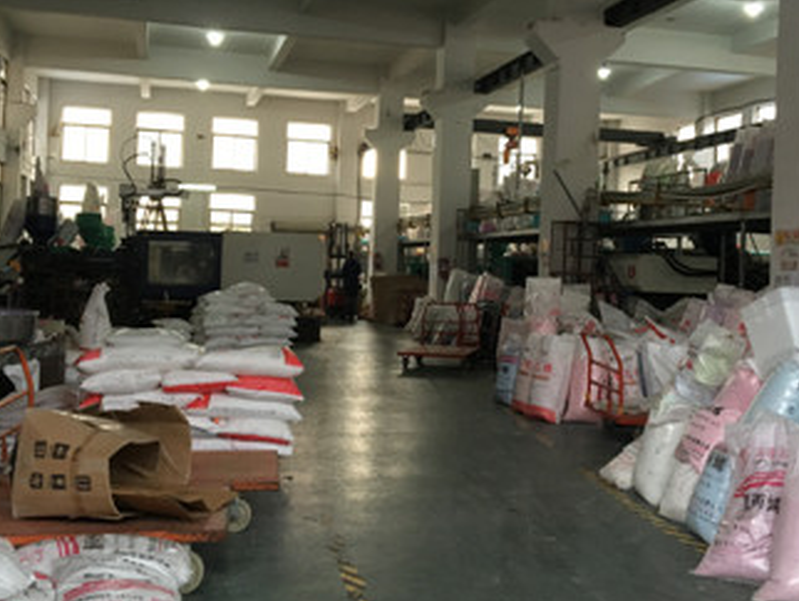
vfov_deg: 32.1
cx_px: 422
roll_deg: -1.5
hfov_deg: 42.0
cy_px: 245
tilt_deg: +1.6
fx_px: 1039
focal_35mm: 45
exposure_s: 1/33
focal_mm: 4.15
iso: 125
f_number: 2.2
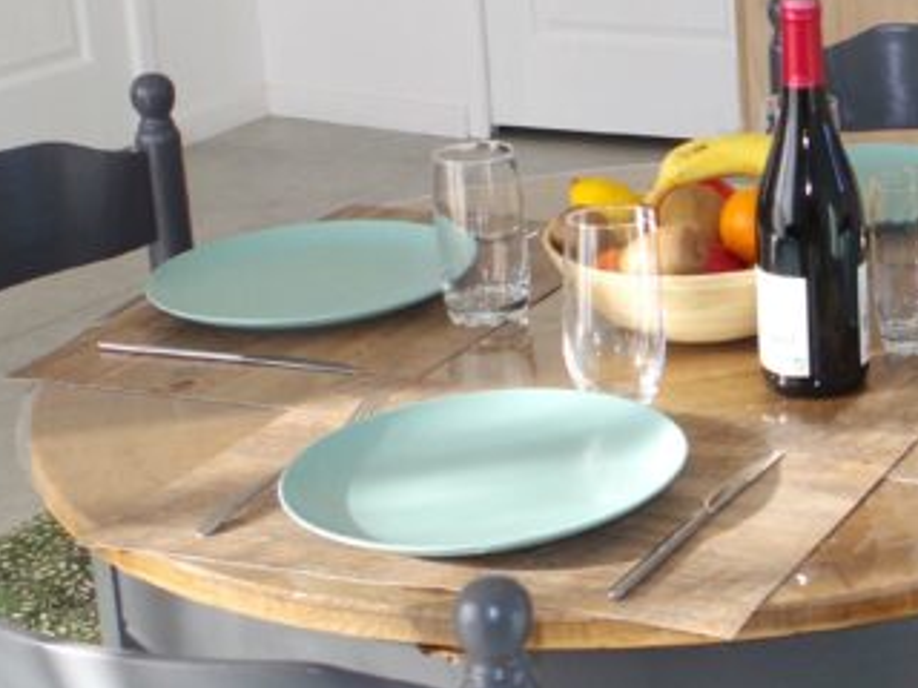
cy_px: 142
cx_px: 1179
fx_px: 2201
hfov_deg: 21.4
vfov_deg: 17.6
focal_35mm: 83
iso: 400
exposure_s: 1/180
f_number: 5.6
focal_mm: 18
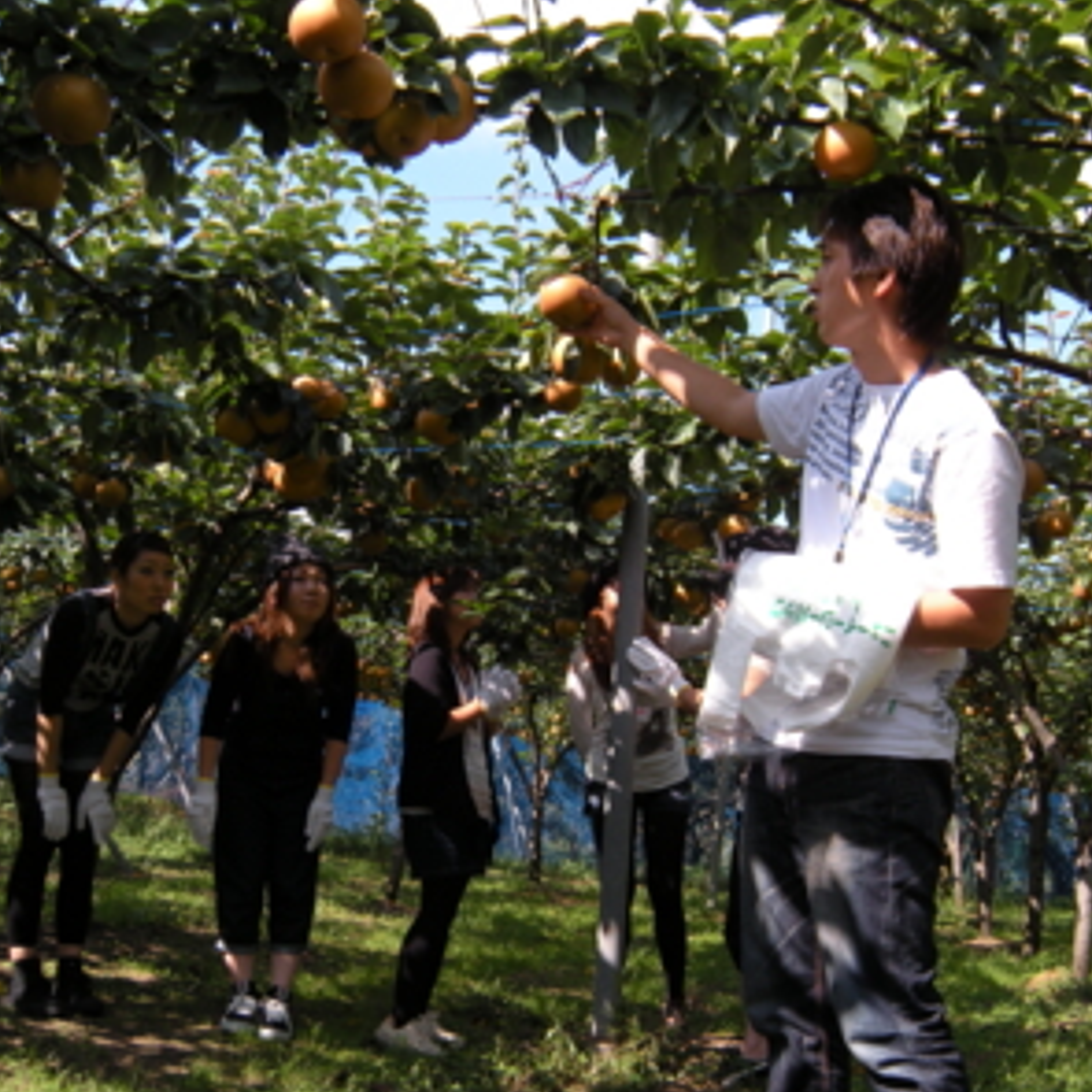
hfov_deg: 39.8
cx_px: 666
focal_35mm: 42
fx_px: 1499
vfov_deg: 40.0
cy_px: 540
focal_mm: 5.9
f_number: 3.8
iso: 64
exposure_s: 1/244
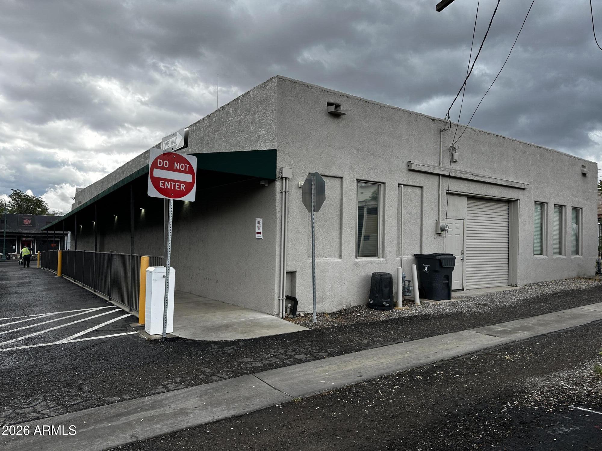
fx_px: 417
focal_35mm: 24
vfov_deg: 56.8
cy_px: 226
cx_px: 301
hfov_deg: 71.6
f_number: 1.78
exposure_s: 1/1183
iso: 80
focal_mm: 6.86
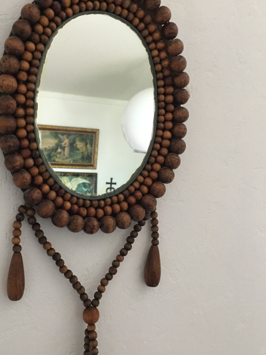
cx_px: 95
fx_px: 400
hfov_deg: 36.5
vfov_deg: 47.9
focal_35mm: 39
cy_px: 179
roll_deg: -3.3
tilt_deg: -0.4
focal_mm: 4.15
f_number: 2.2
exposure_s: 1/8
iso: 125
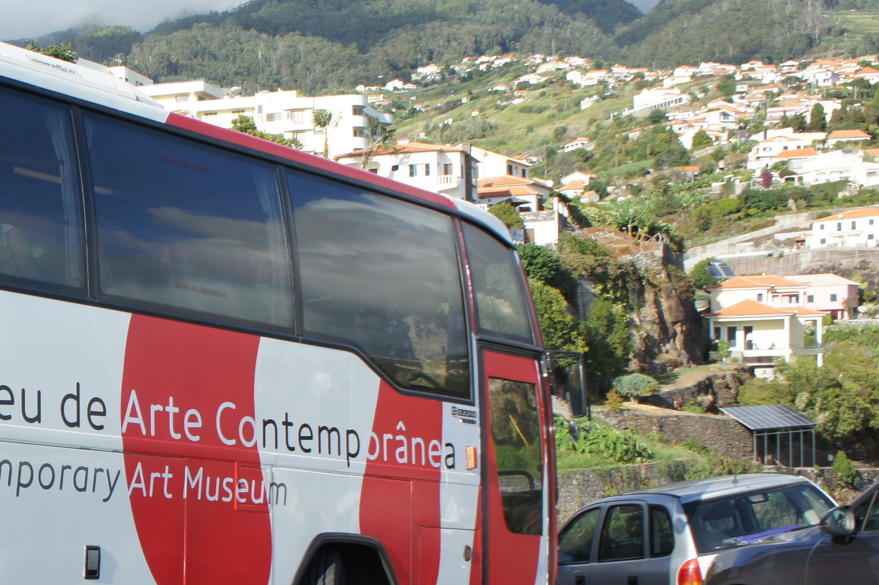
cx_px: -78
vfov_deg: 18.5
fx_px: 1781
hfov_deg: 25.7
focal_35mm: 73
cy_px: 468
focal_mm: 22
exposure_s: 1/250
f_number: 8
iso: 200
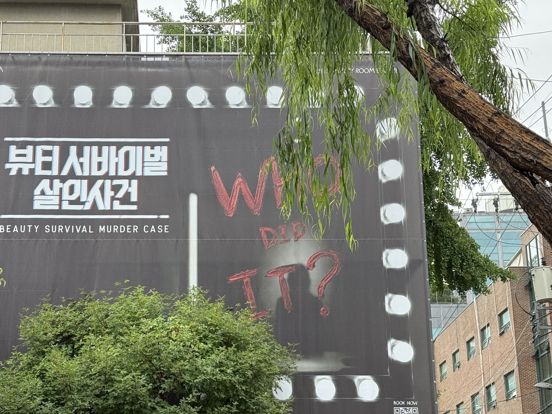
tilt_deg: +16.7
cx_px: 207
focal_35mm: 64
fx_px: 1021
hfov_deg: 30.1
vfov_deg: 22.9
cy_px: 254
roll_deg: +0.4
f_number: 1.78
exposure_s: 1/124
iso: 50
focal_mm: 6.76
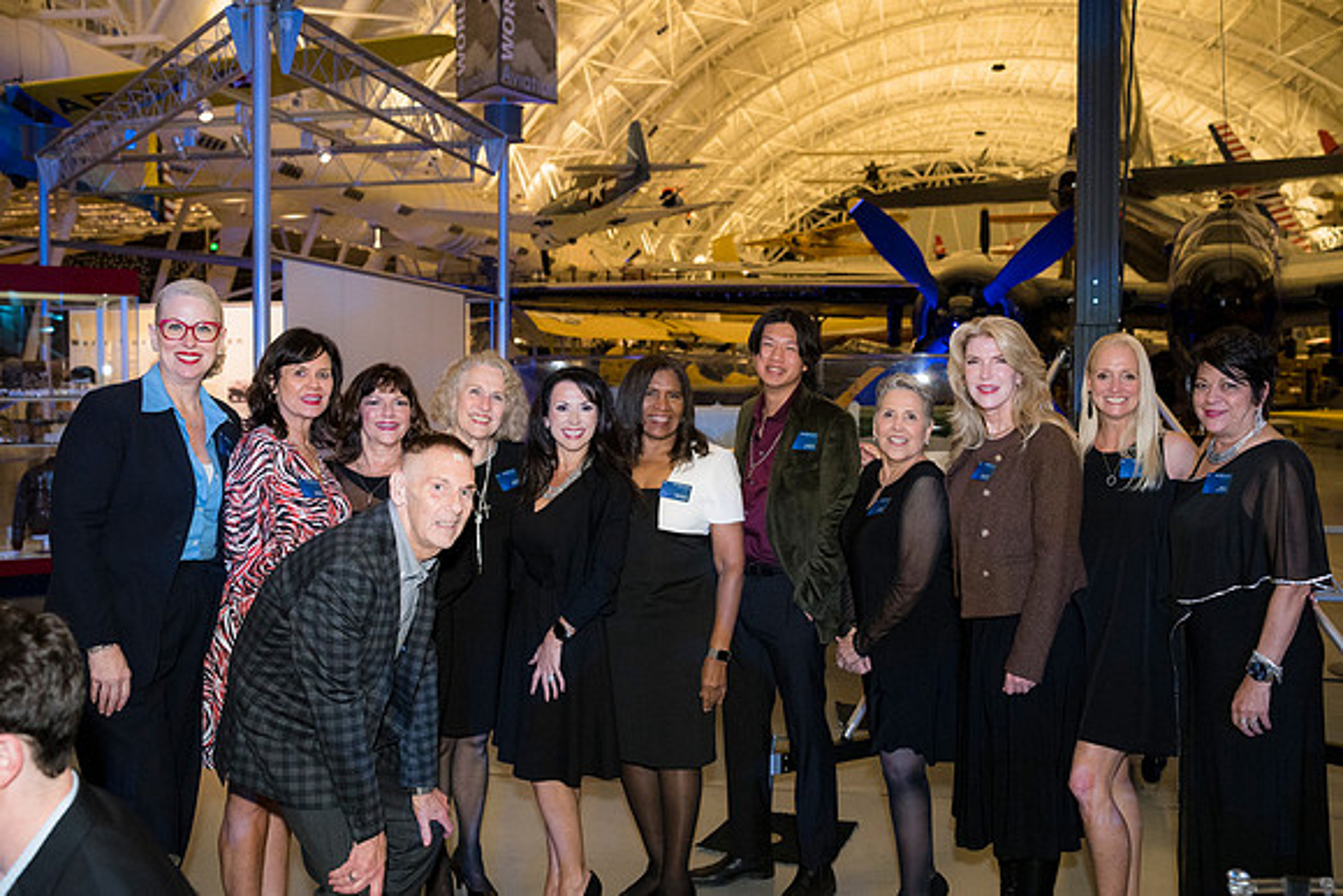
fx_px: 1306
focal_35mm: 35
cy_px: 448
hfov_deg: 54.4
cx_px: 672
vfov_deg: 37.9
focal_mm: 35
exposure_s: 1/125
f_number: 4
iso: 3200
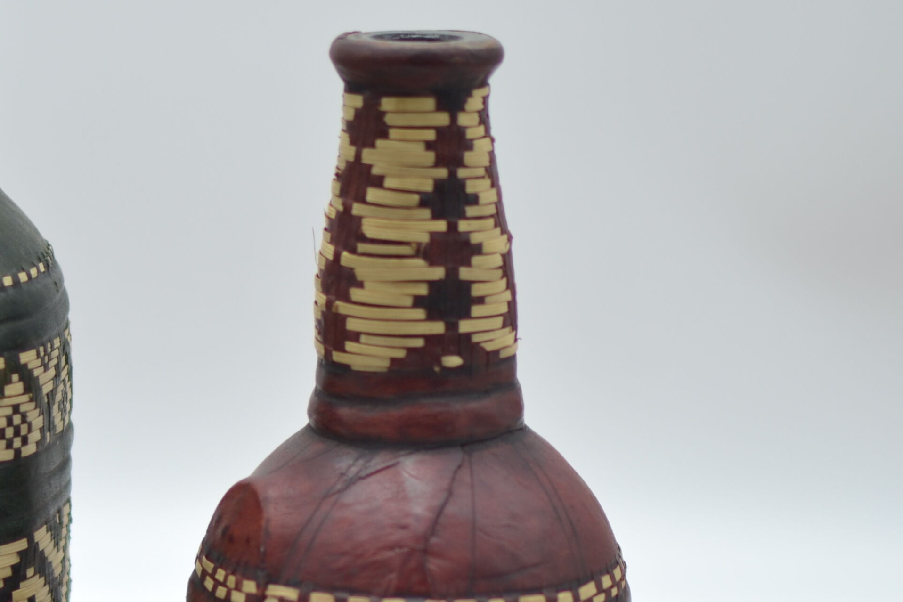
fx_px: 3165
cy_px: 607
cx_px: 248
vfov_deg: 10.8
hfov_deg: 16.2
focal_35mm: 126
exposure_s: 1/400
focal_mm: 35
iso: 100
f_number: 1.8
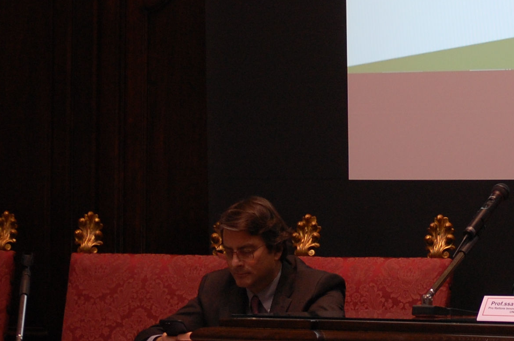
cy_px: 93
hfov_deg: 9.6
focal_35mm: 211
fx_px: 3014
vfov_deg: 6.5
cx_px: 617
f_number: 4
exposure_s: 1/50
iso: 400
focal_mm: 55
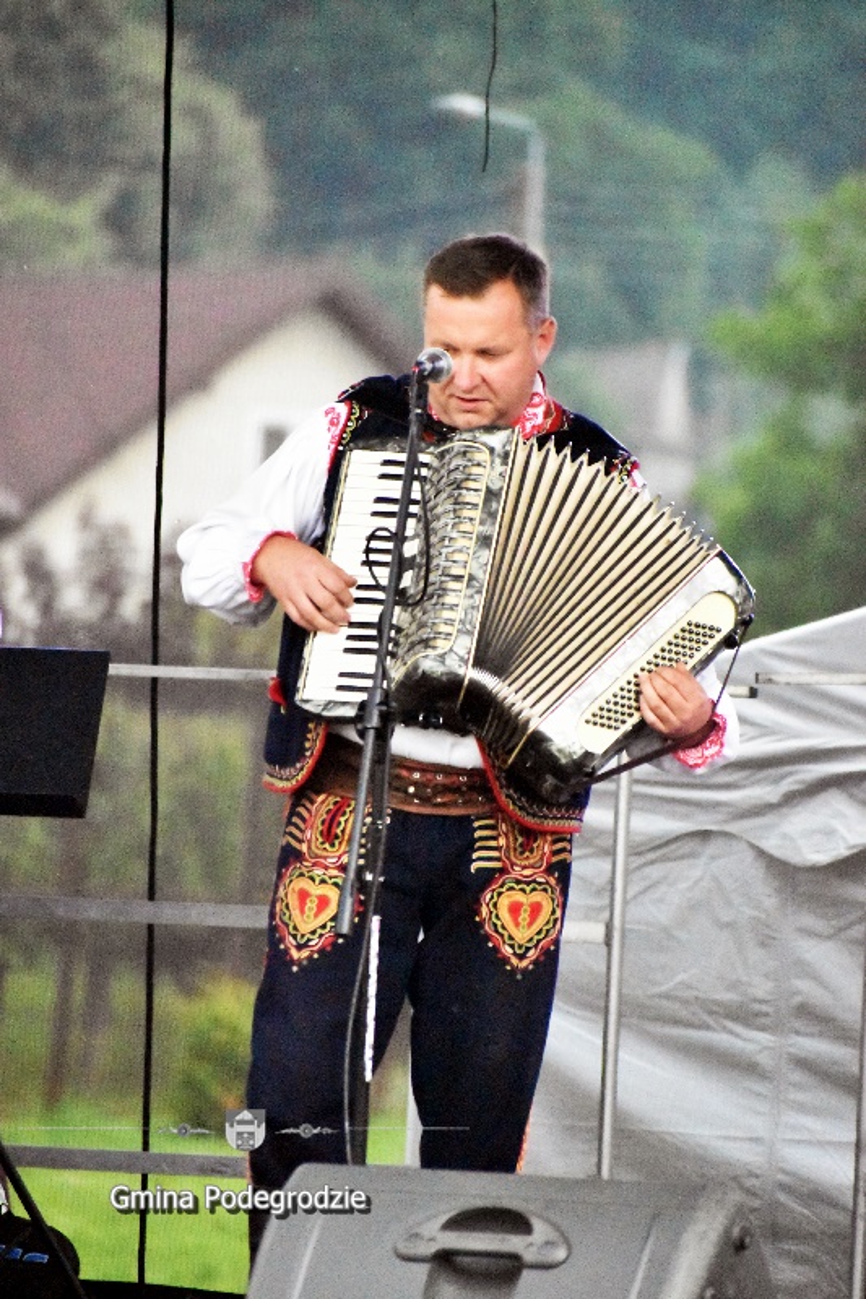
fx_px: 11912
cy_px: 650
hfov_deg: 4.2
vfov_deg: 6.2
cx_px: 433
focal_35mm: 330
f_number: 5.6
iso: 25600
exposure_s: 1/1600
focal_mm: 220
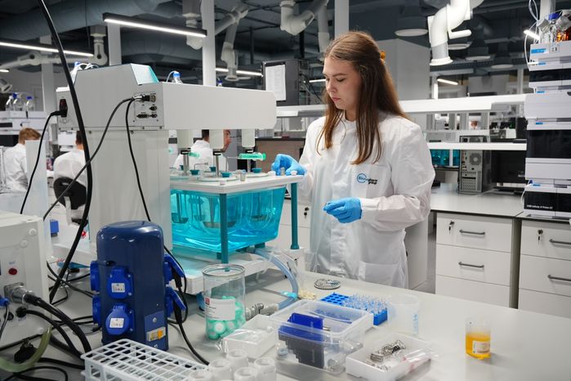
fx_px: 508
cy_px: 190
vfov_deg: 41.1
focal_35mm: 32
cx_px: 286
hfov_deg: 58.7
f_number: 6.3
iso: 1250
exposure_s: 1/100
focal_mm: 32
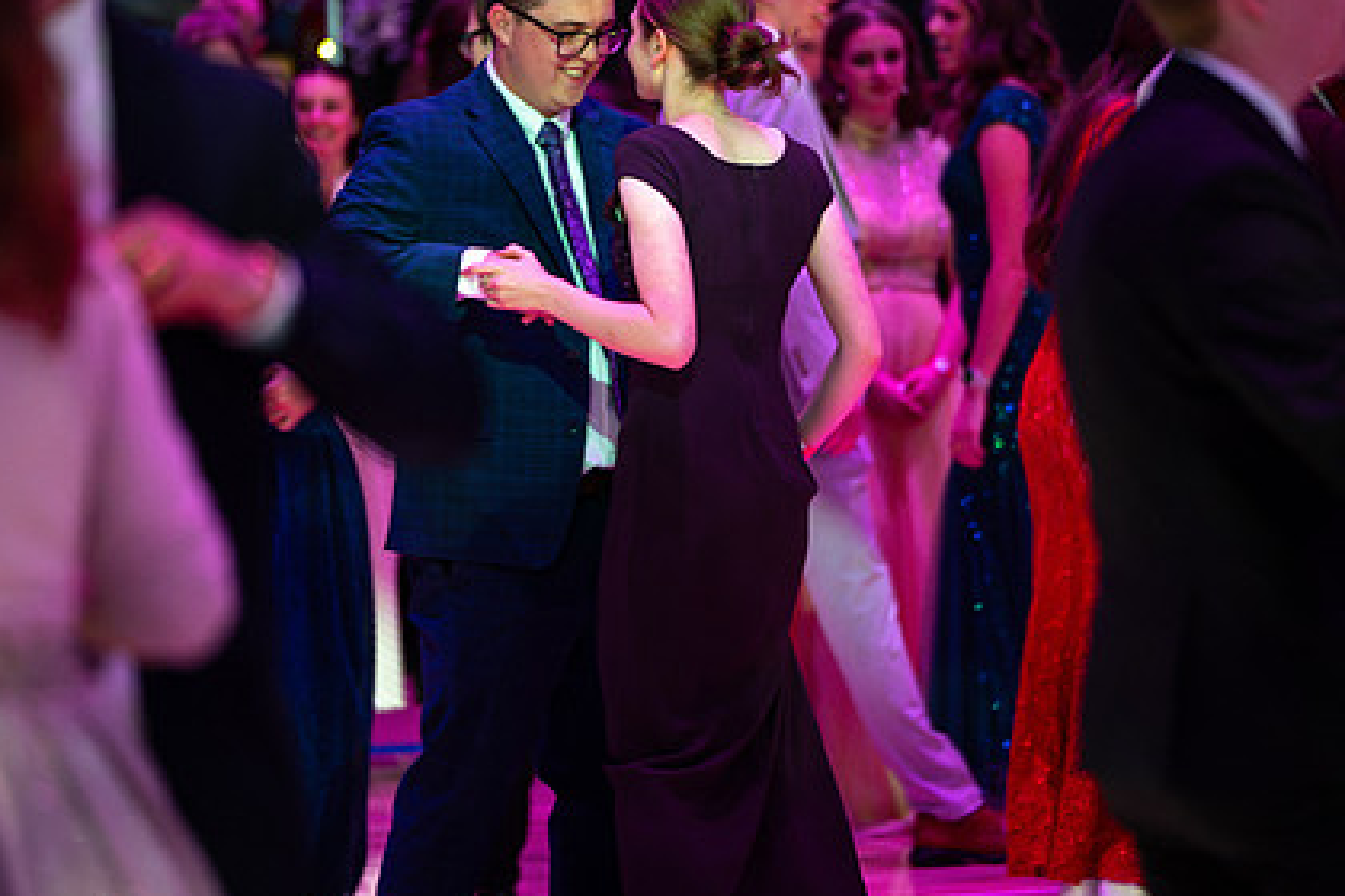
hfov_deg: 9.0
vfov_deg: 6.0
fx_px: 8518
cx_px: 685
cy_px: 309
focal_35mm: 228
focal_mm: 165
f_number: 2.8
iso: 2000
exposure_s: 1/125
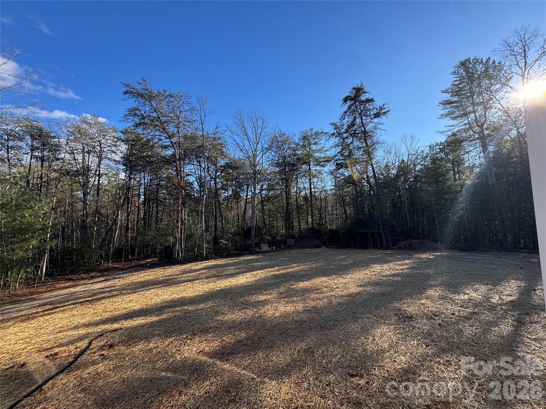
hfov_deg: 102.1
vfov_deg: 85.7
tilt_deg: +3.6
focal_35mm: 14
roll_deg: +1.5
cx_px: 273
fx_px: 221
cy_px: 204
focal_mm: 2.22
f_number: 2.2
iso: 40
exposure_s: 1/529
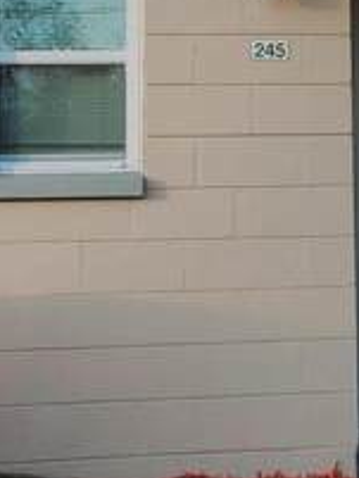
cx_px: 281
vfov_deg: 29.5
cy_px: 21
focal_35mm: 62
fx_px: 856
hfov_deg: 23.4
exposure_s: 1/454
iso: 50
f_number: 2.2
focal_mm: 1.8
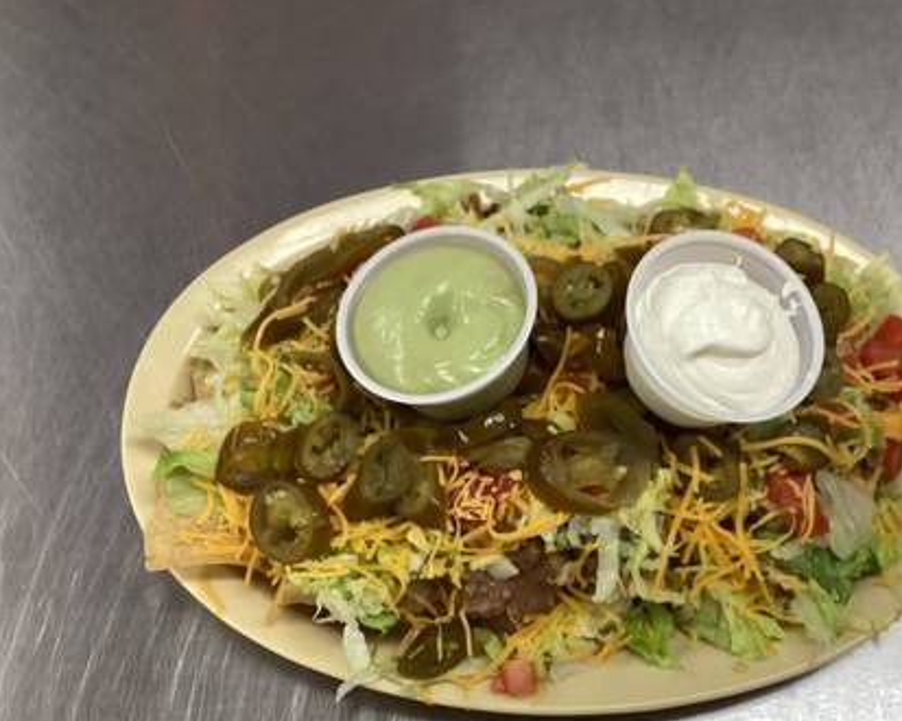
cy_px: 437
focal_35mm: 43
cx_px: 533
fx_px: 1147
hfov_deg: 42.7
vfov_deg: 34.7
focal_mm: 3.3
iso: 80
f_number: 2.4
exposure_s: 1/120
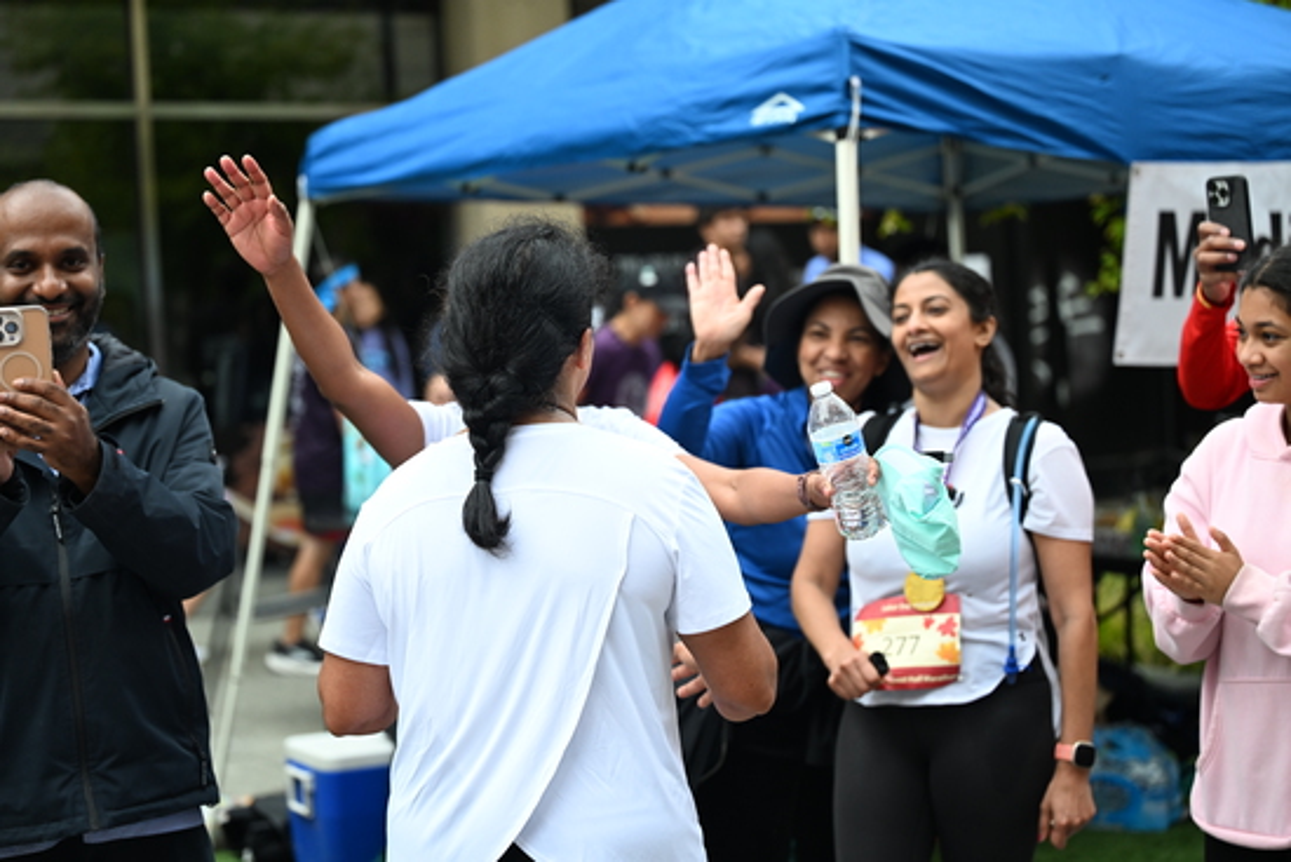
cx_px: 646
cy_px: 431
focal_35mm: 70
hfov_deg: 28.8
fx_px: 2511
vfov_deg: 19.5
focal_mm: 70
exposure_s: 1/2000
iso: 640
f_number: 2.8
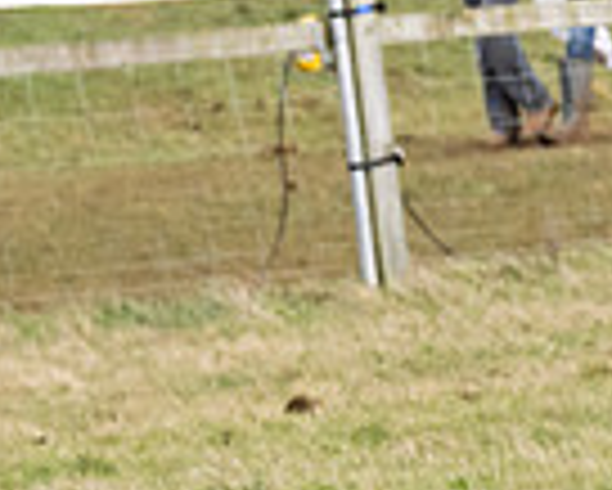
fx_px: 11764
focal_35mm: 649
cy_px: -148
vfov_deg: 2.4
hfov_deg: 3.0
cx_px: 1244
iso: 800
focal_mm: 93
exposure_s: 1/1600
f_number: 5
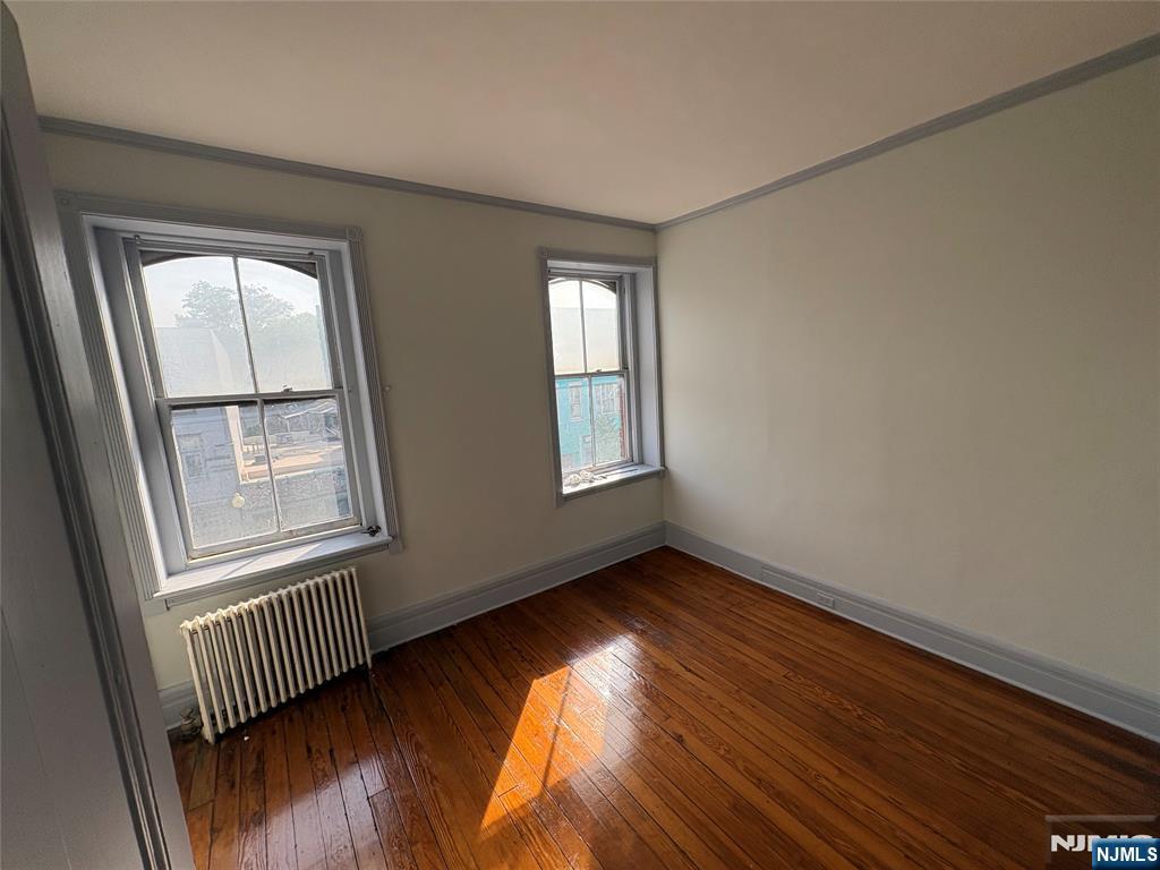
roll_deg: +5.4
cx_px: 580
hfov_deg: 102.1
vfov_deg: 85.7
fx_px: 469
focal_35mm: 14
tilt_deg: -7.9
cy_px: 435
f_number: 2.2
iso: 64
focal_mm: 2.22
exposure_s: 1/364
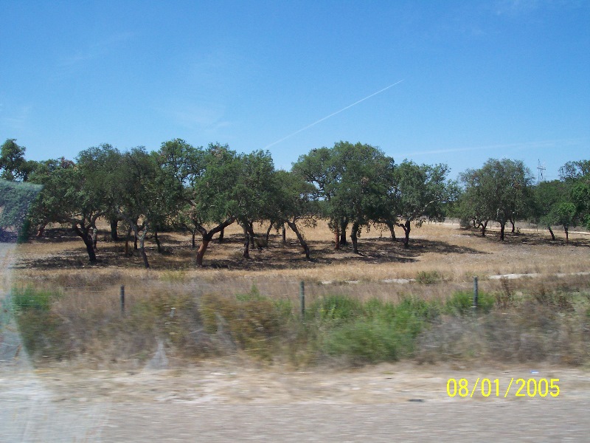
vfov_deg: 37.7
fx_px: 648
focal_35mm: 38
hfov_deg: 49.0
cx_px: 295
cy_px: 222
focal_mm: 8
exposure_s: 1/700
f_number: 4.8
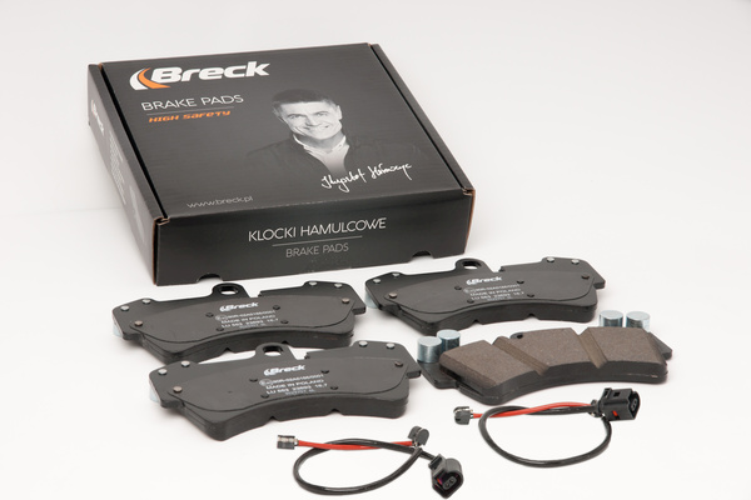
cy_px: 250
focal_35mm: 90
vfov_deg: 15.2
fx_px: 1877
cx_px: 376
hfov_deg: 22.6
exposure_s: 1/200
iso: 100
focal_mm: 60
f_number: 11
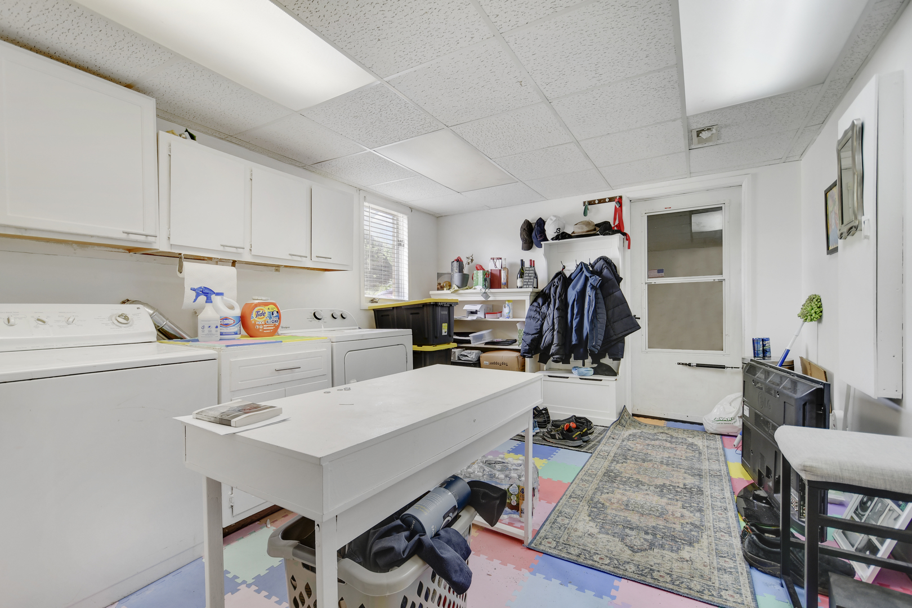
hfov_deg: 100.4
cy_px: 304
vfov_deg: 77.3
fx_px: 380
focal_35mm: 15
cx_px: 456
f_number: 3.5
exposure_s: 1/800
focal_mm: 10
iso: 200
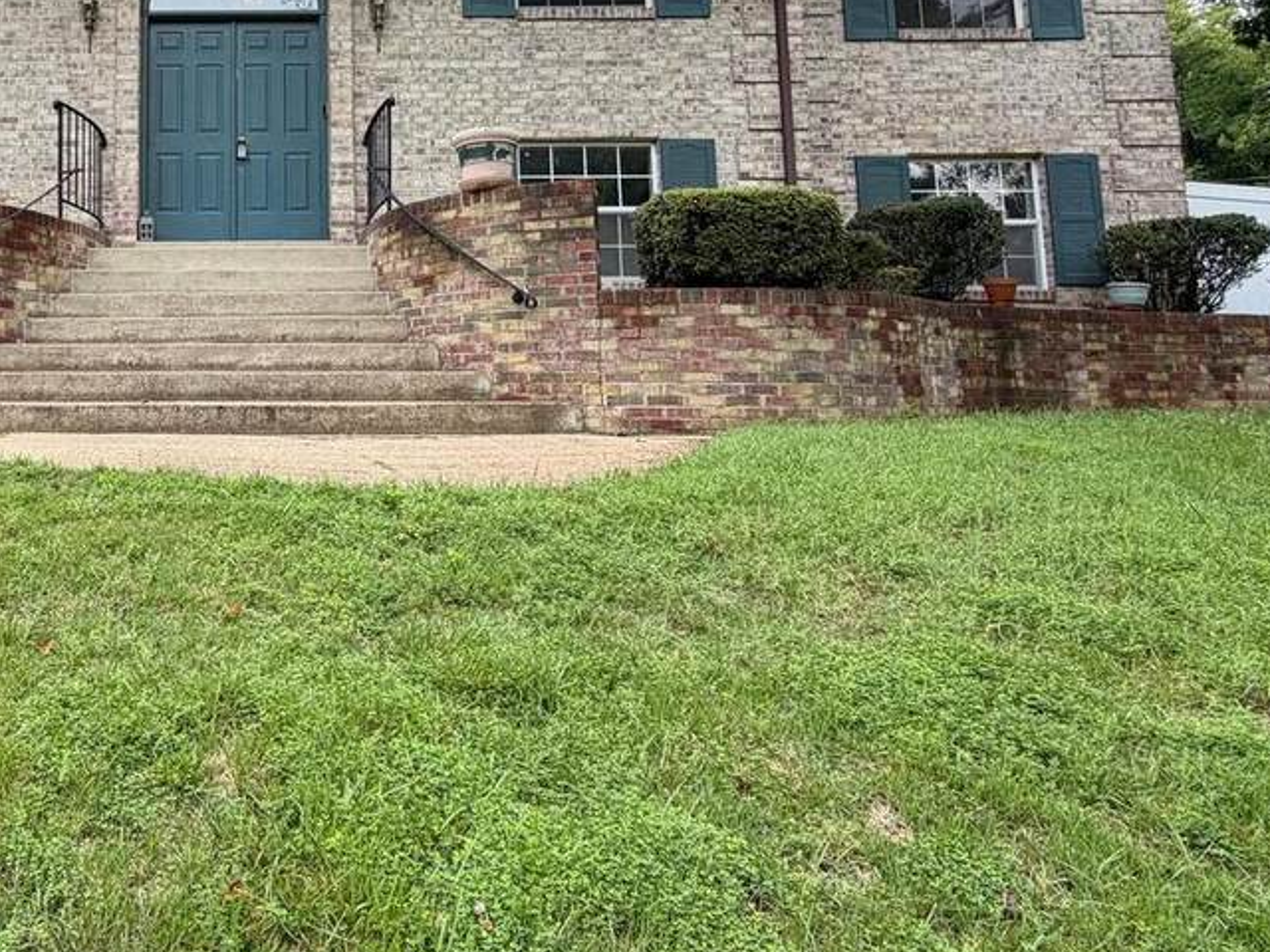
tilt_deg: +7.0
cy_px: 276
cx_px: 220
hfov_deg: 57.7
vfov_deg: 48.4
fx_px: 1027
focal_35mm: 28
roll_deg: +0.0
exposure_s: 1/502
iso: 50
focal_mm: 2.22
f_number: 2.2
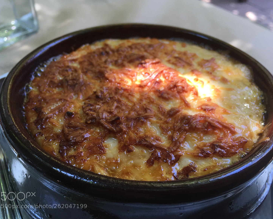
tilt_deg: -41.0
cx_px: 139
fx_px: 250
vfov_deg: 47.1
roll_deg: -2.4
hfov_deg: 57.2
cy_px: 108
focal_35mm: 31
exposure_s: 1/100
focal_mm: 4.15
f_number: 2.2
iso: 40
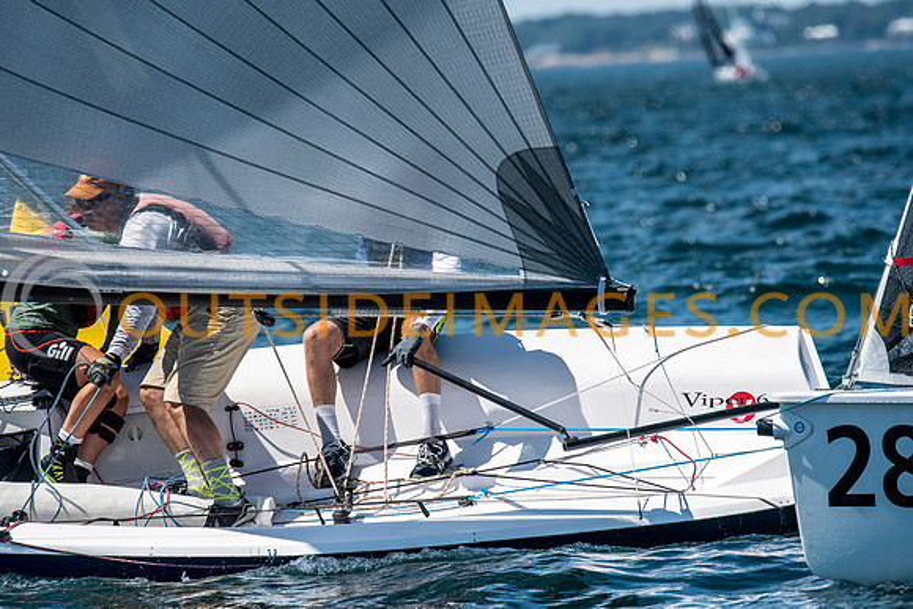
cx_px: 456
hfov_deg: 4.6
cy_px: 304
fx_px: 11415
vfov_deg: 3.1
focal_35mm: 450
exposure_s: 1/4000
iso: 320
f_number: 5.6
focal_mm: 300
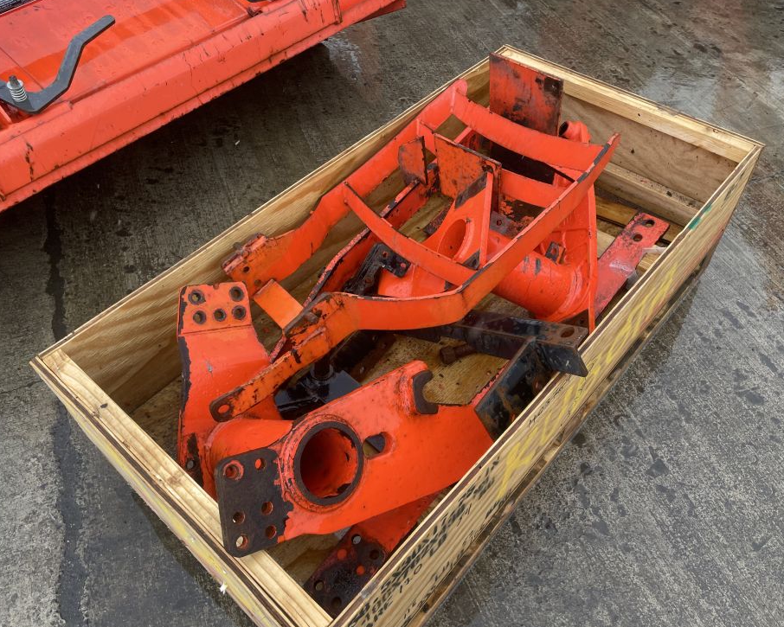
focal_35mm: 28
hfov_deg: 62.2
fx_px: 650
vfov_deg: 51.5
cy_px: 314
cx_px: 396
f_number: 1.6
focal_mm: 4.2
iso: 32
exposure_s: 1/274
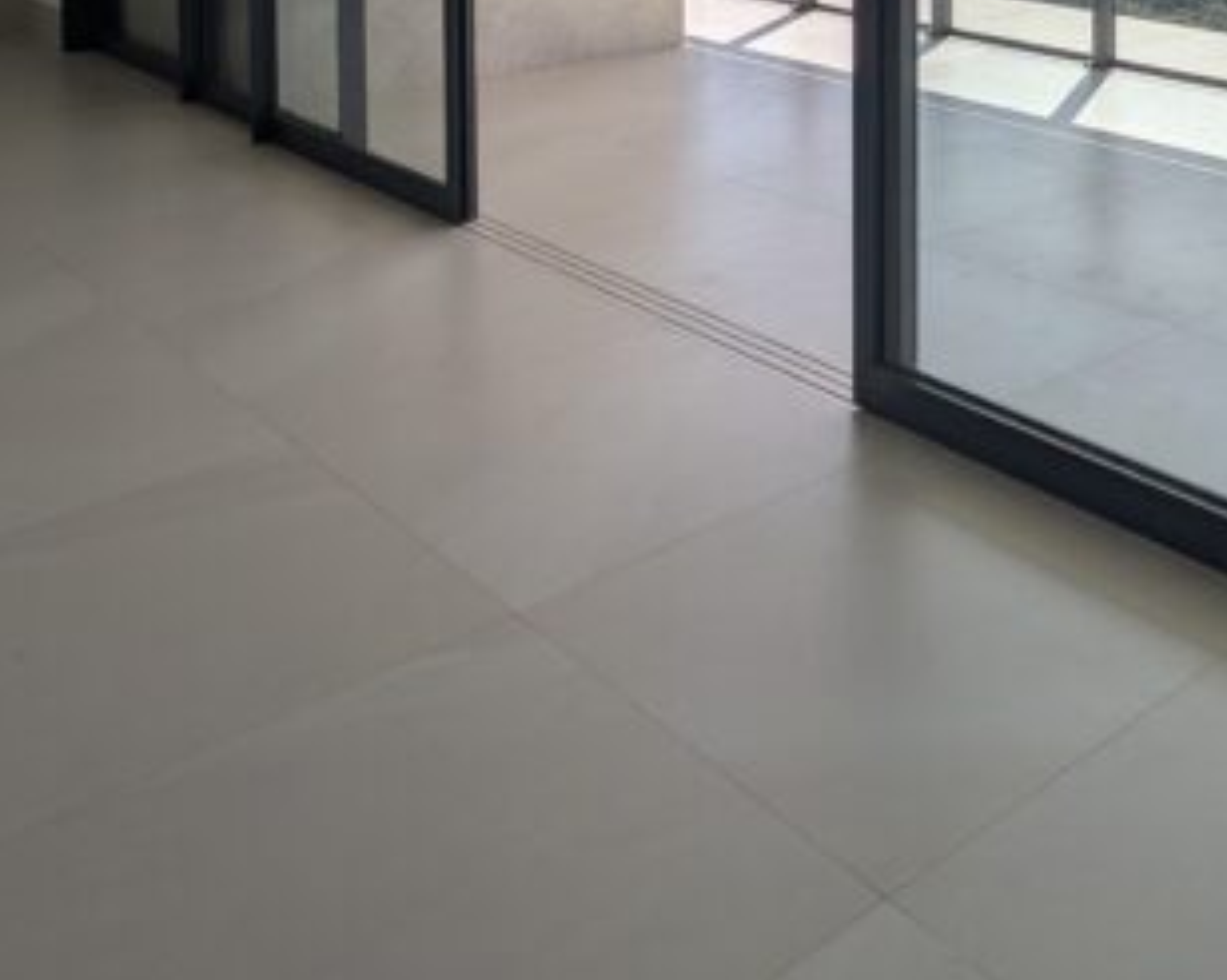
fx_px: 1415
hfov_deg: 45.0
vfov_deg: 31.9
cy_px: -189
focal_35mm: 39
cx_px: 948
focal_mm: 2.02
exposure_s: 1/3155
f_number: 1.7
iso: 46
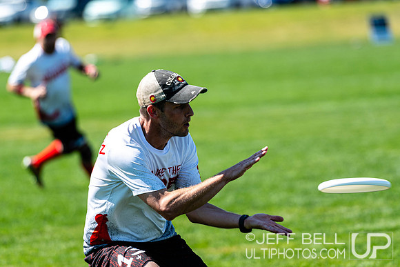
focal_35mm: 300
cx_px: 200
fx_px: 3334
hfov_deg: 6.9
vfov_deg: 4.6
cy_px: 134
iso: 100
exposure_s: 1/1250
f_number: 3.2
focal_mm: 200
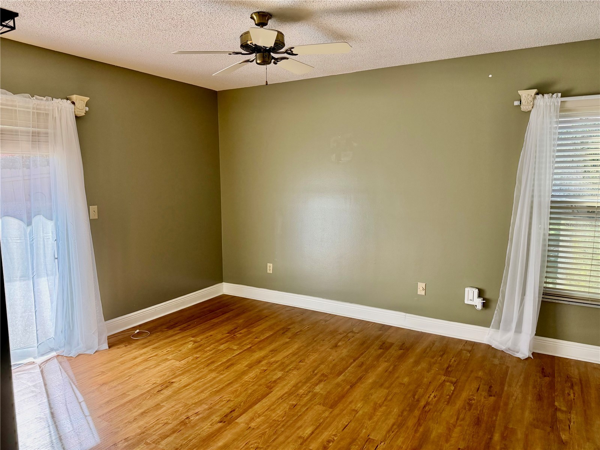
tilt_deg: -7.3
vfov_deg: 56.8
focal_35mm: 24
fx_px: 416
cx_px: 300
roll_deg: +0.1
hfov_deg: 71.6
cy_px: 225
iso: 200
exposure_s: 1/173
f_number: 1.78
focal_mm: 6.76
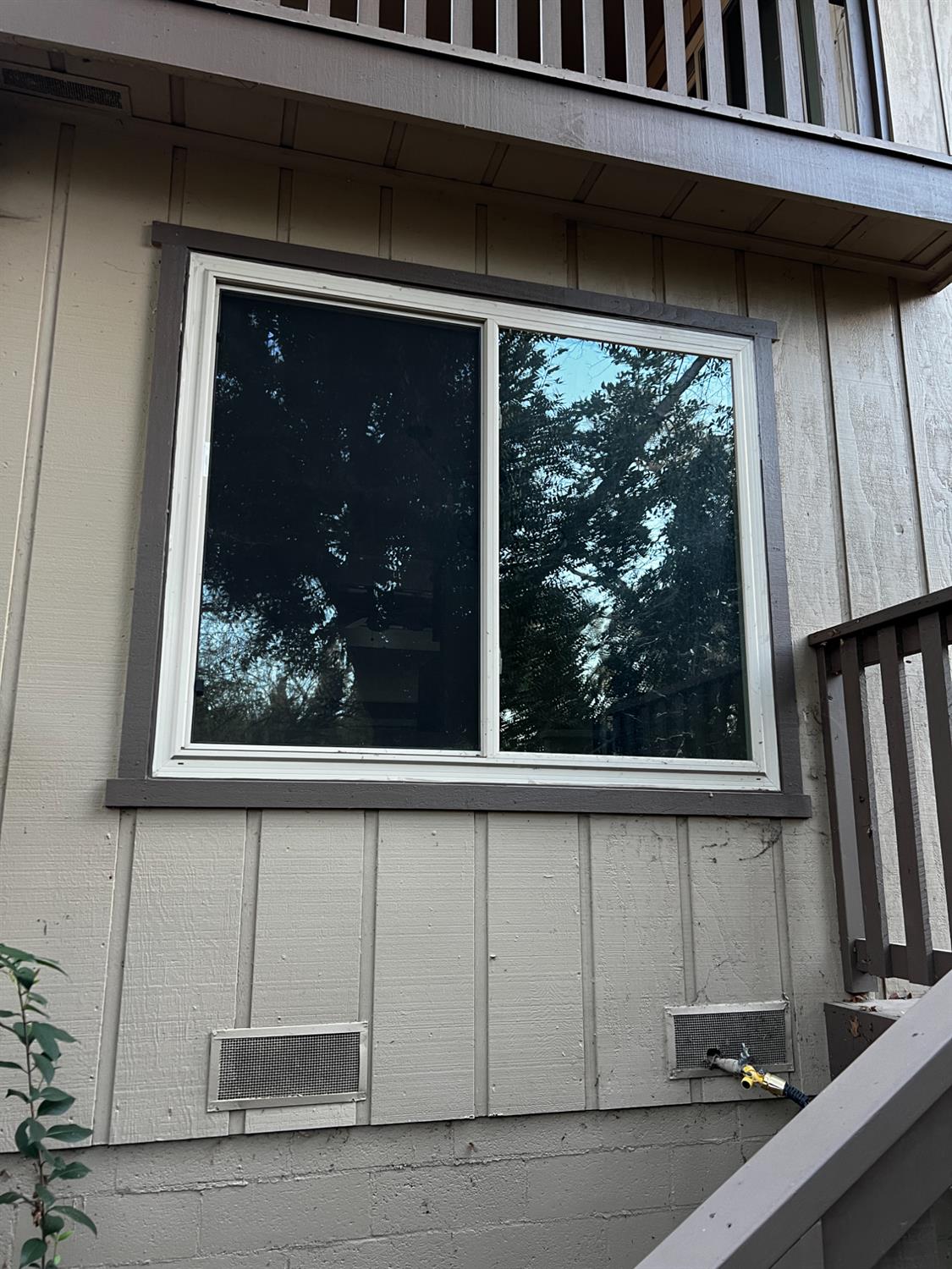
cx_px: 476
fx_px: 953
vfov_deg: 67.3
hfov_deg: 53.1
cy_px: 634
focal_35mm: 26
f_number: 1.5
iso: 125
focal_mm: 5.7
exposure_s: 1/75
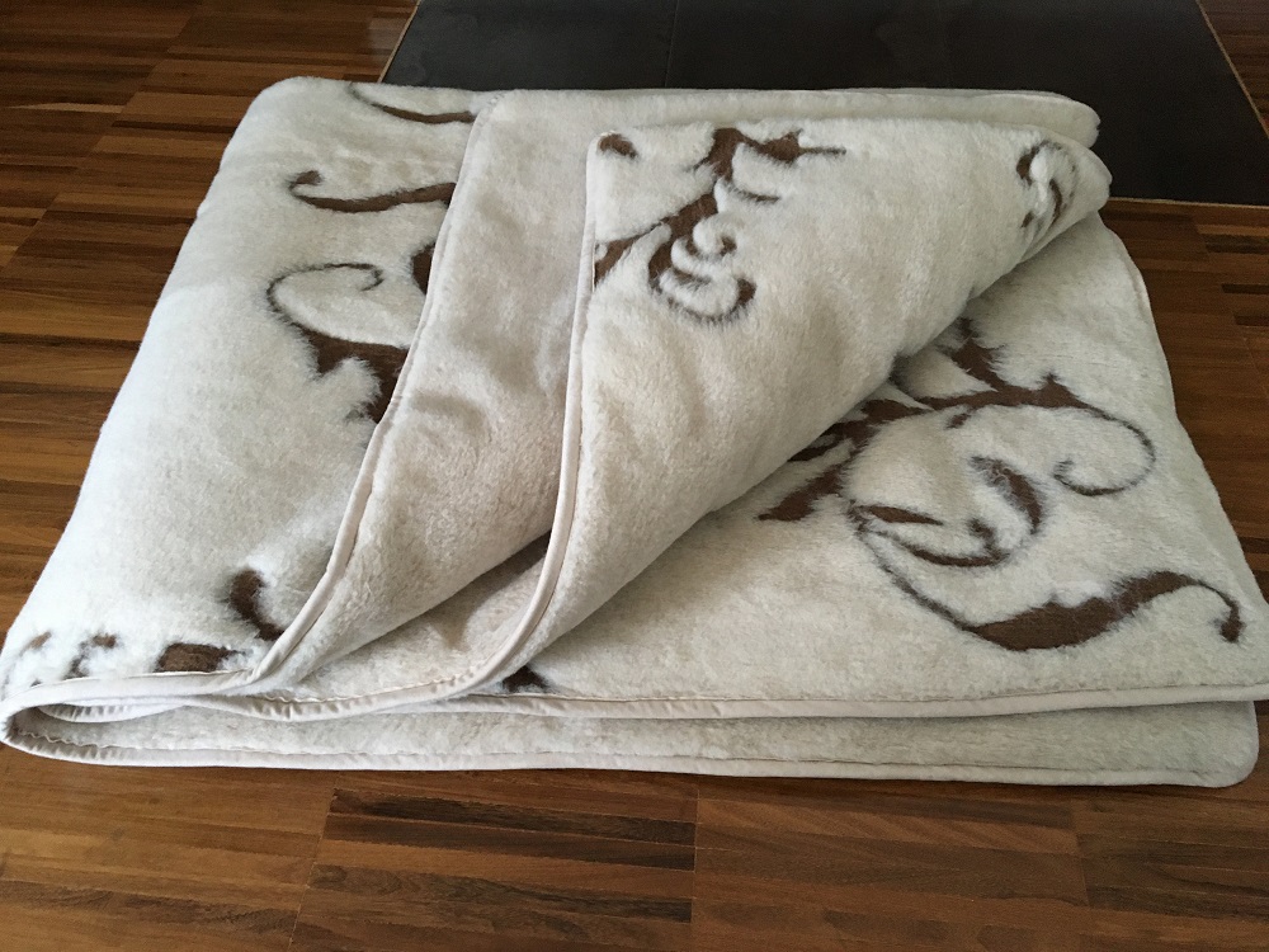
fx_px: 1063
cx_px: 634
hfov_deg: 61.7
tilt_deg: -48.4
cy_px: 476
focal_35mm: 29
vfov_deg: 48.2
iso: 200
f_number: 2.2
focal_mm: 4.15
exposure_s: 1/25
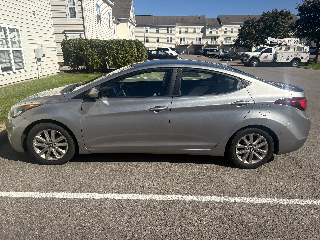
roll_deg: +1.0
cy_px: 120
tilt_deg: -16.1
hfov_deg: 67.3
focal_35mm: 26
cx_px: 160
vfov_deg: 53.1
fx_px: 240
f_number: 1.6
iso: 64
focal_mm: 5.96
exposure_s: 1/5348
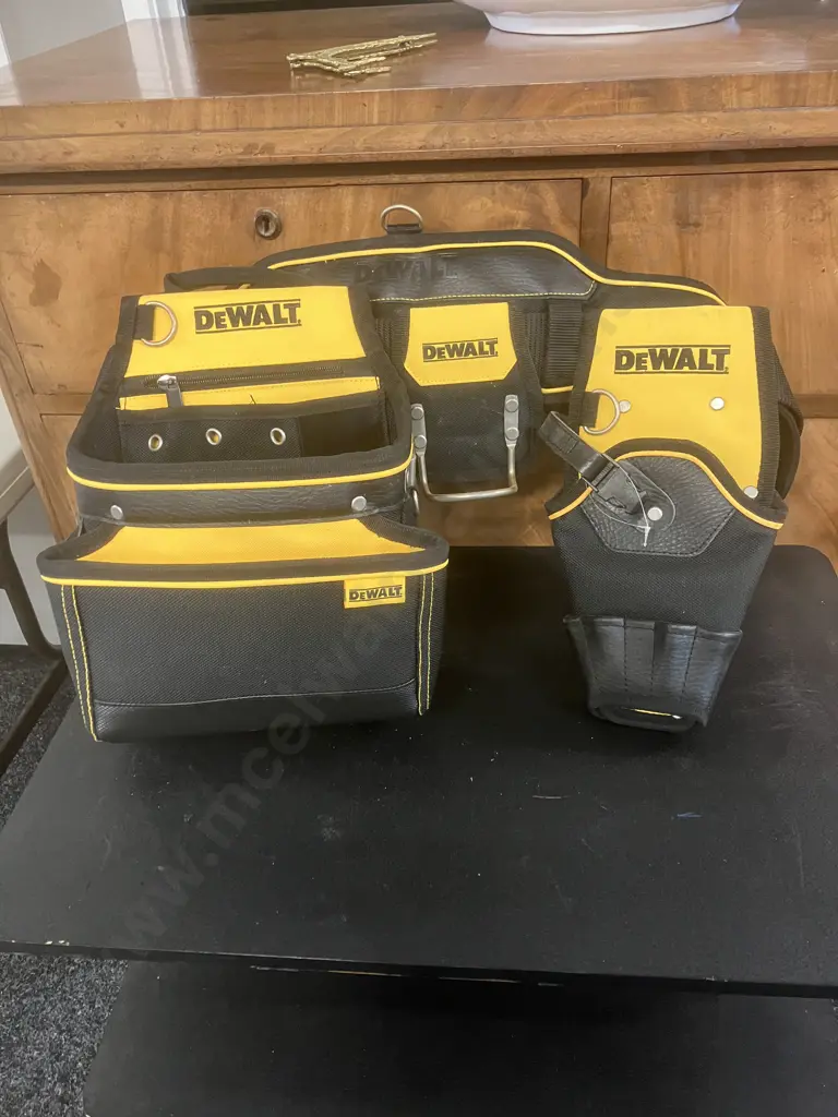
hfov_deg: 49.7
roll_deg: +4.3
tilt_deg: -35.3
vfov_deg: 63.4
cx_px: 419
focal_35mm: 28
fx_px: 904
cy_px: 558
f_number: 1.8
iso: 320
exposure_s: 1/33
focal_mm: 3.99
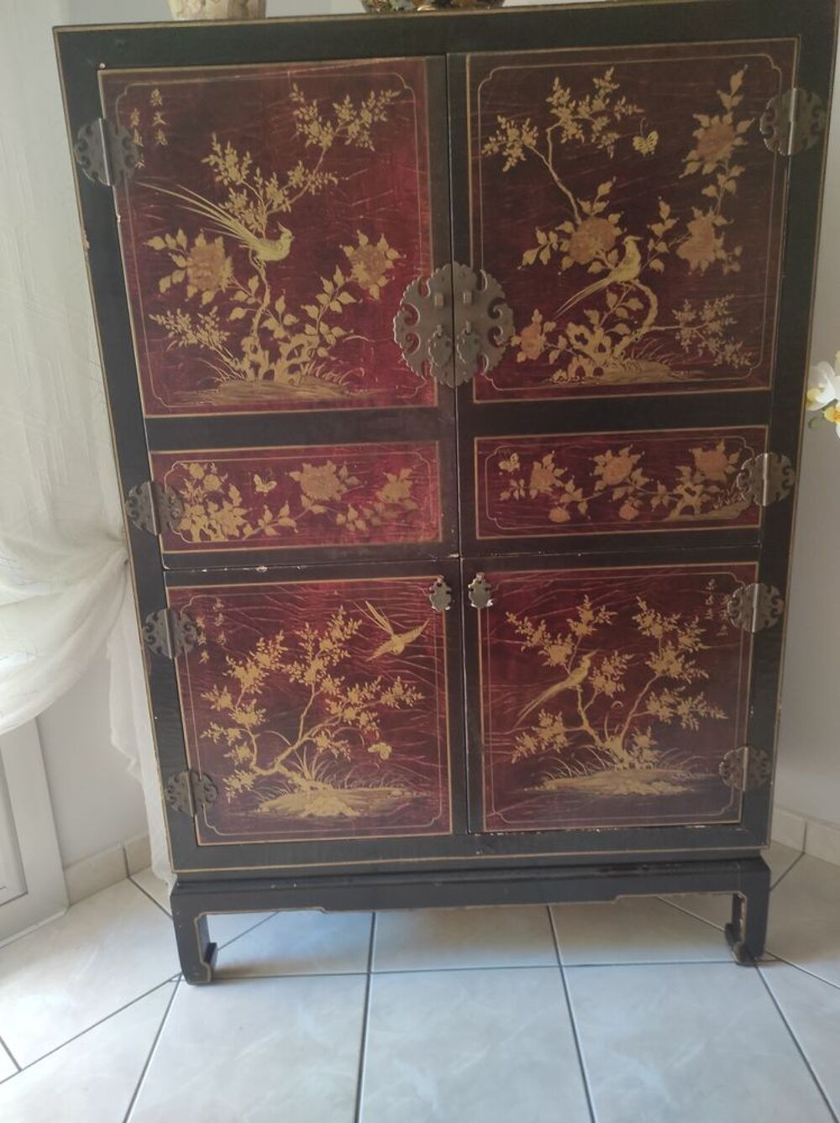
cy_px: 562
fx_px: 810
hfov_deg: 54.8
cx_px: 420
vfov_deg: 69.4
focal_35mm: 25
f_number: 1.89
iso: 460
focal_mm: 5.43
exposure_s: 1/20
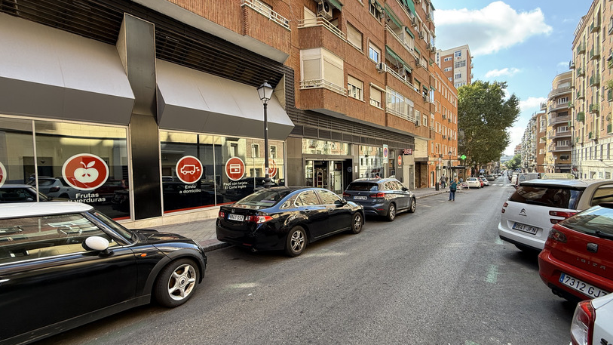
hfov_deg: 99.3
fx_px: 260
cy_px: 178
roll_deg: +1.7
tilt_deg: -1.8
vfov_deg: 67.0
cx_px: 297
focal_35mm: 16
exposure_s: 1/192
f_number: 2.2
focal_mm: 2.22
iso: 50
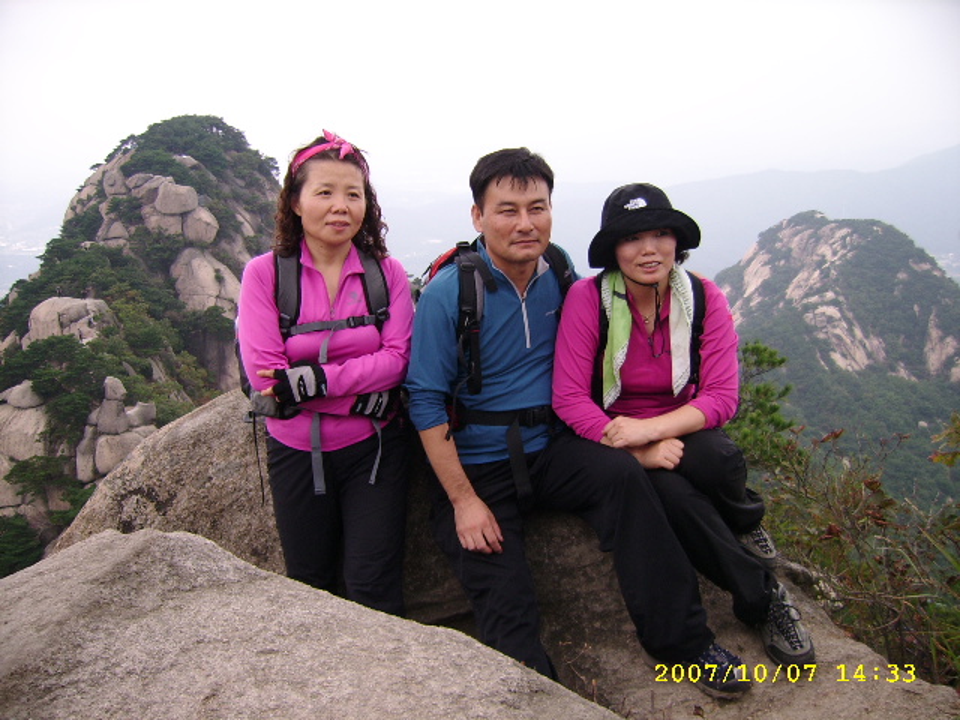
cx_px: 480
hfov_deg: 42.1
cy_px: 360
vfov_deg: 32.2
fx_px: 1248
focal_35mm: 45
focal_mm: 7.53
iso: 100
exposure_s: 1/92
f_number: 3.1
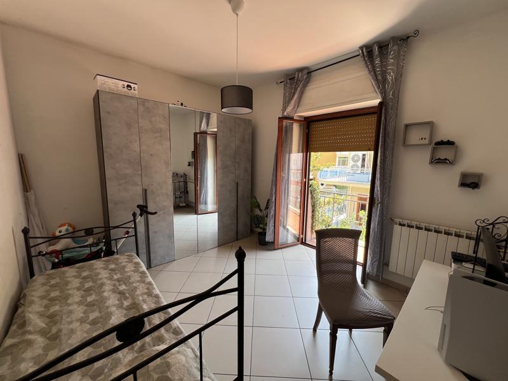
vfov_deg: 89.9
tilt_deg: -8.8
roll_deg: -1.1
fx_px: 191
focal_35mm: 13
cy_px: 190
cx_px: 254
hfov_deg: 106.2
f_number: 1.8
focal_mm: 1.57
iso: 40
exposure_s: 1/99
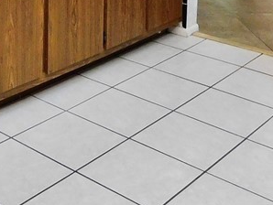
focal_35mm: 79
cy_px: -130
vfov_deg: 16.5
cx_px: 16
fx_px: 624
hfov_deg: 23.9
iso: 400
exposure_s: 1/15
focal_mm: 4
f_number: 3
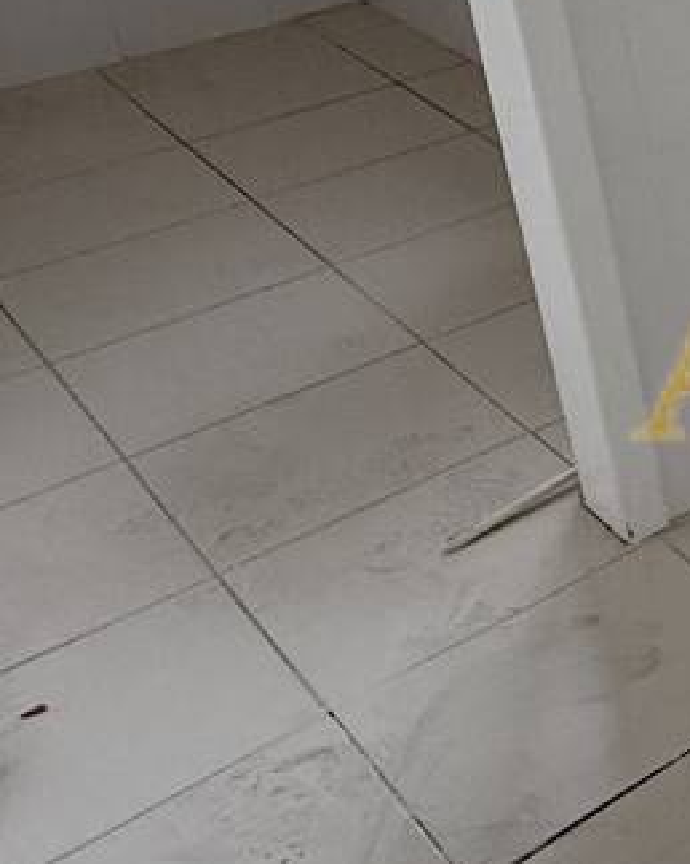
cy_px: -5
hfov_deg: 16.3
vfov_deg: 29.0
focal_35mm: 61
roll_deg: -0.9
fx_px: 1559
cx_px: 1519
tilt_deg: -20.3
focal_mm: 2.22
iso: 160
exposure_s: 1/99
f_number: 2.2
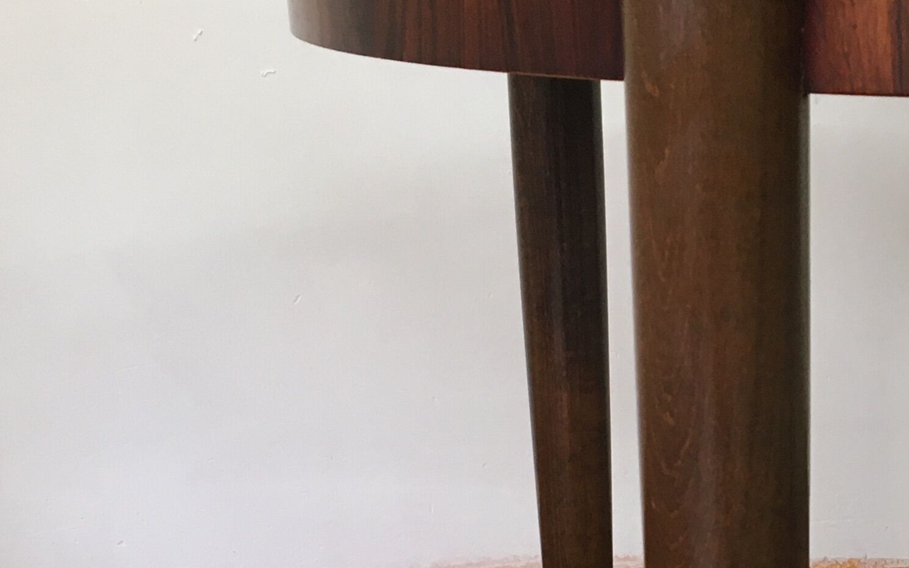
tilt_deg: -22.3
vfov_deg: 15.0
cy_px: 732
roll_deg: +1.1
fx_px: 2056
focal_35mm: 83
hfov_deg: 24.5
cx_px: 726
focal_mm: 4.15
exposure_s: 1/33
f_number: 2.2
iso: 100
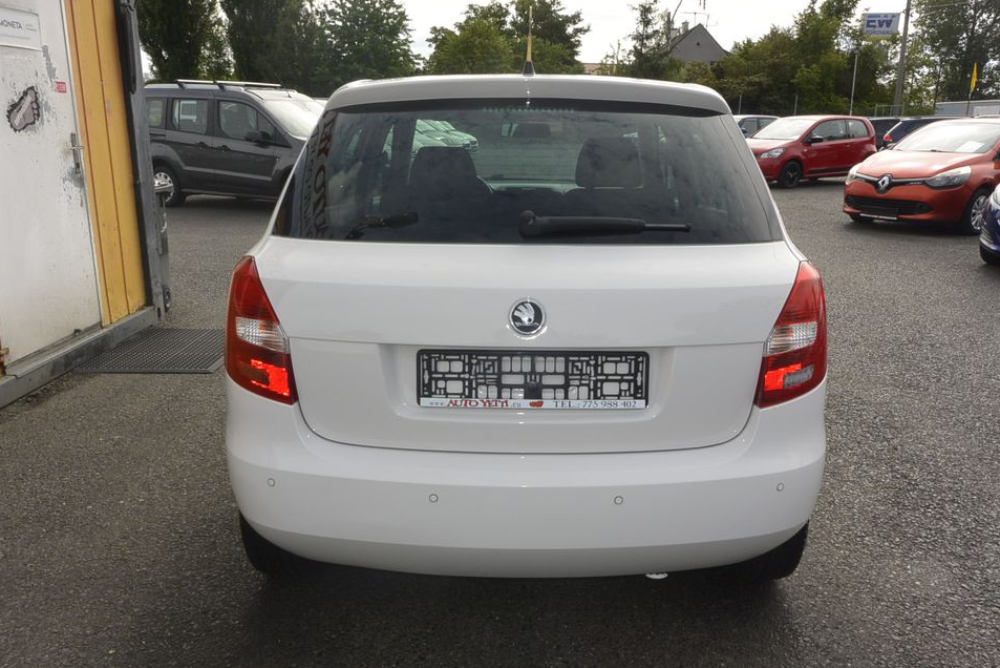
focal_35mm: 29
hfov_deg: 63.6
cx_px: 534
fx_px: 806
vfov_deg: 45.0
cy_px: 351
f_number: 9
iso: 160
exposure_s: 1/250
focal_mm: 10
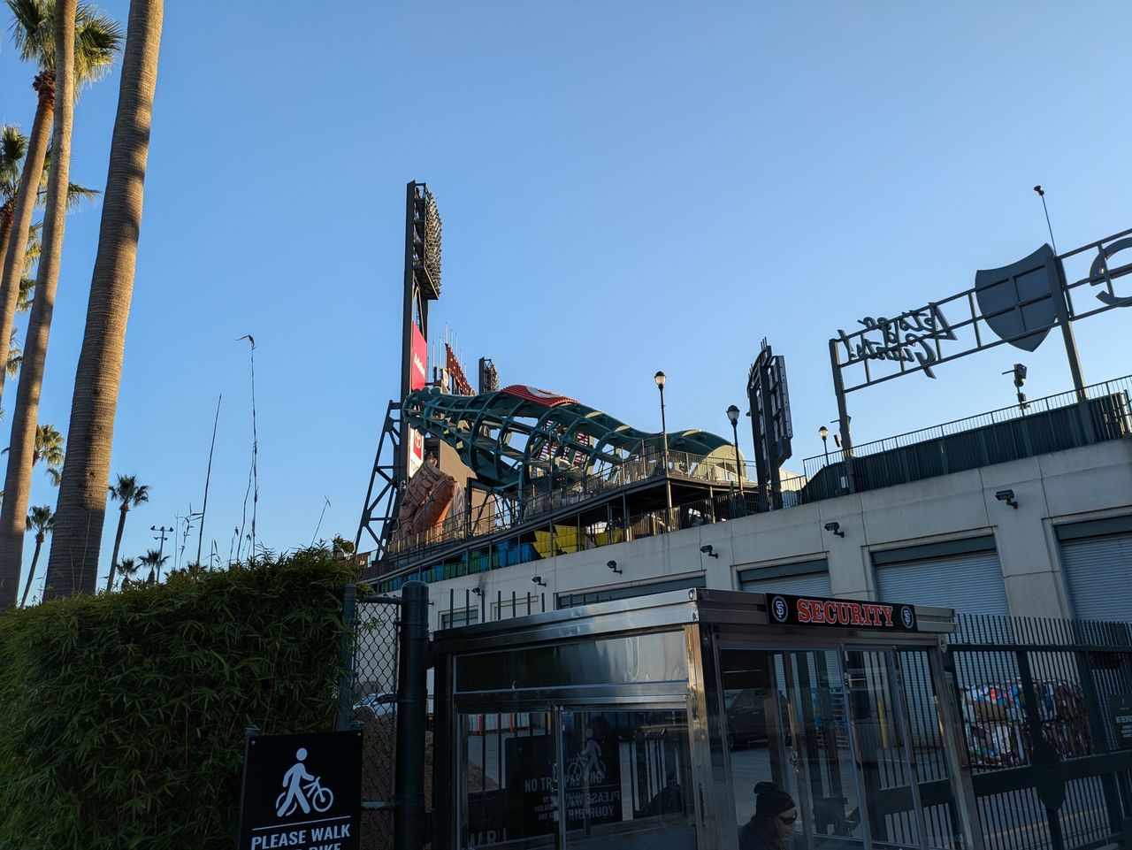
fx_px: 818
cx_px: 566
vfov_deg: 54.9
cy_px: 425
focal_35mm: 25
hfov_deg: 69.4
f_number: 1.89
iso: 48
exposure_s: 1/1205
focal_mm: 5.43
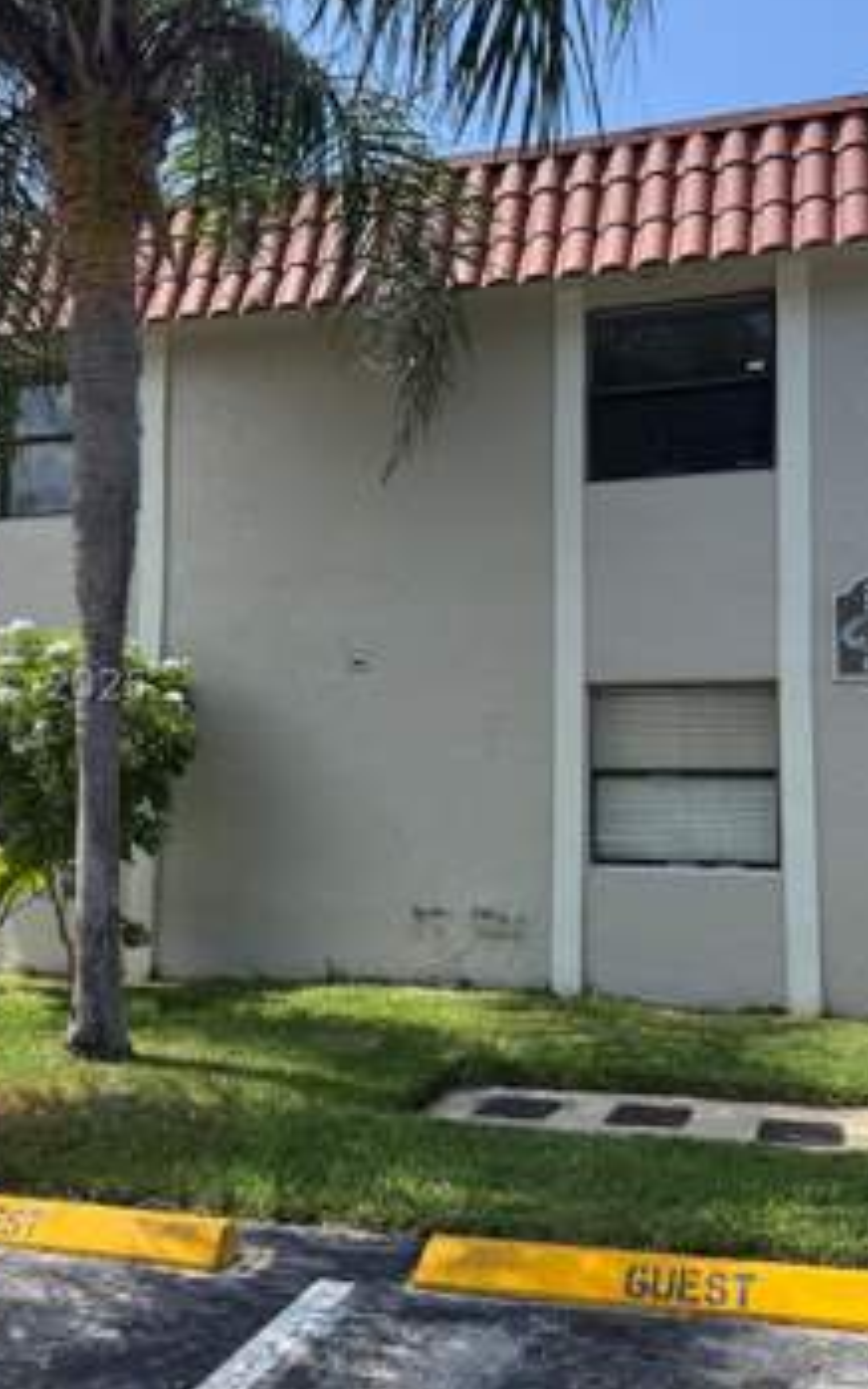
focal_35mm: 35
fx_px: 1325
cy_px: 685
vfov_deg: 55.3
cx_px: 514
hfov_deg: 36.2
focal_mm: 6.76
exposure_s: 1/3021
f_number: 1.78
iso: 100
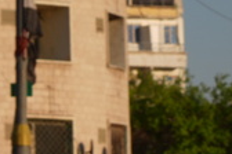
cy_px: 483
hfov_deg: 3.9
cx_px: -550
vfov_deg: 2.7
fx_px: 3228
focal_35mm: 501
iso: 200
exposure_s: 1/200
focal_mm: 70
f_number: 13
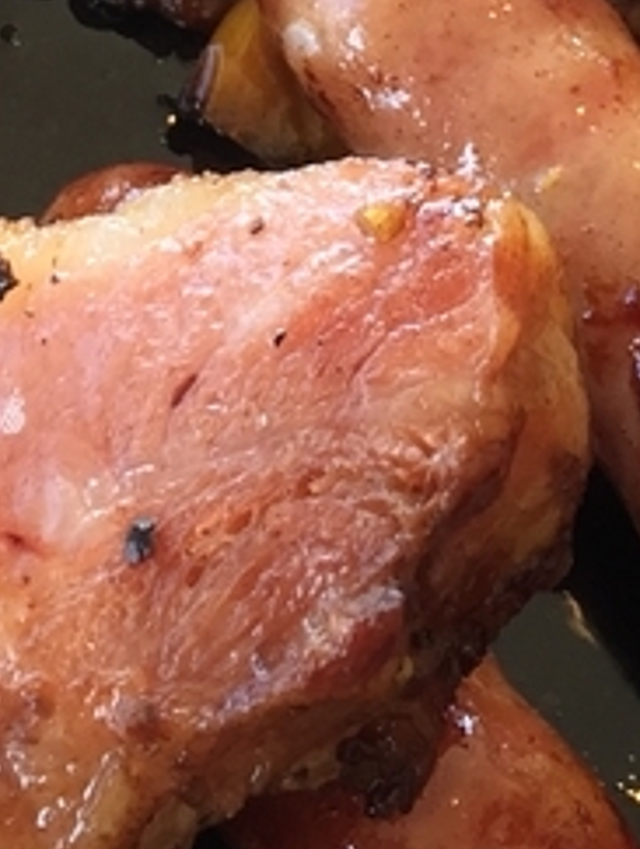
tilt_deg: -53.8
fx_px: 3516
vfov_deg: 12.8
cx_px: 248
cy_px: -580
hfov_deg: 10.4
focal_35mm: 143
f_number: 2.2
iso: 40
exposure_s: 1/40
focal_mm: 4.15
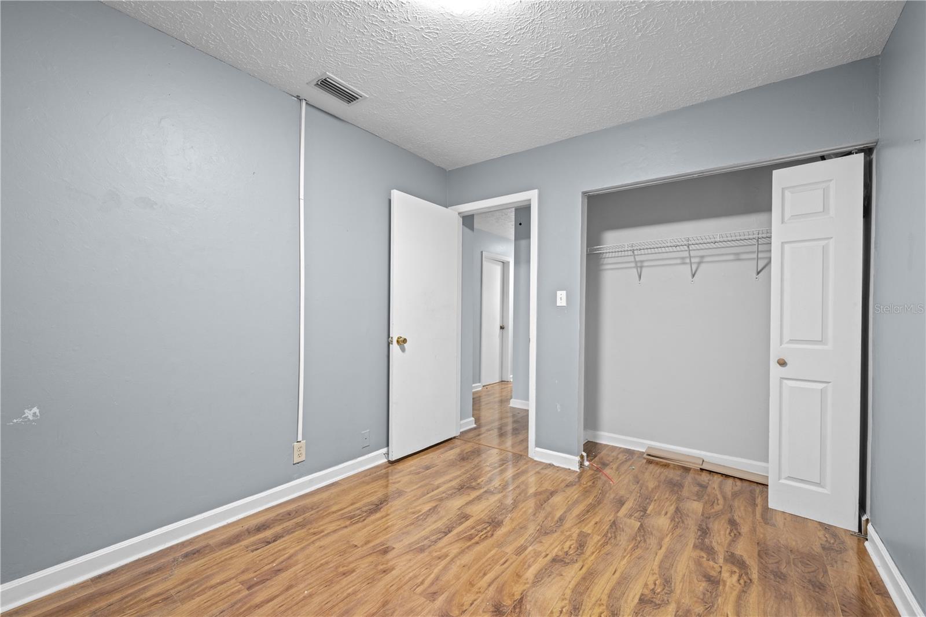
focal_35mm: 15
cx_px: 463
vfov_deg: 77.3
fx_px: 386
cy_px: 308
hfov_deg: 100.4
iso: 320
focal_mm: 15
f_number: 8
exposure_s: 1/1.25
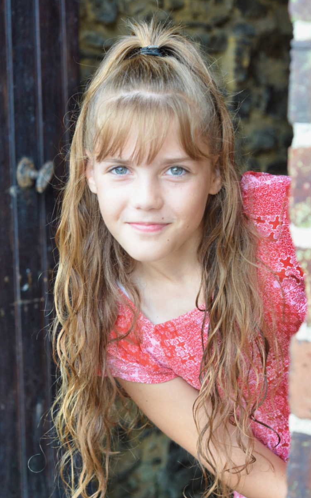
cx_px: 153
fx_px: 1044
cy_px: 248
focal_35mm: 77
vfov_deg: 26.8
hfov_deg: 16.9
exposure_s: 1/125
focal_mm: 50
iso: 360
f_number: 5.6
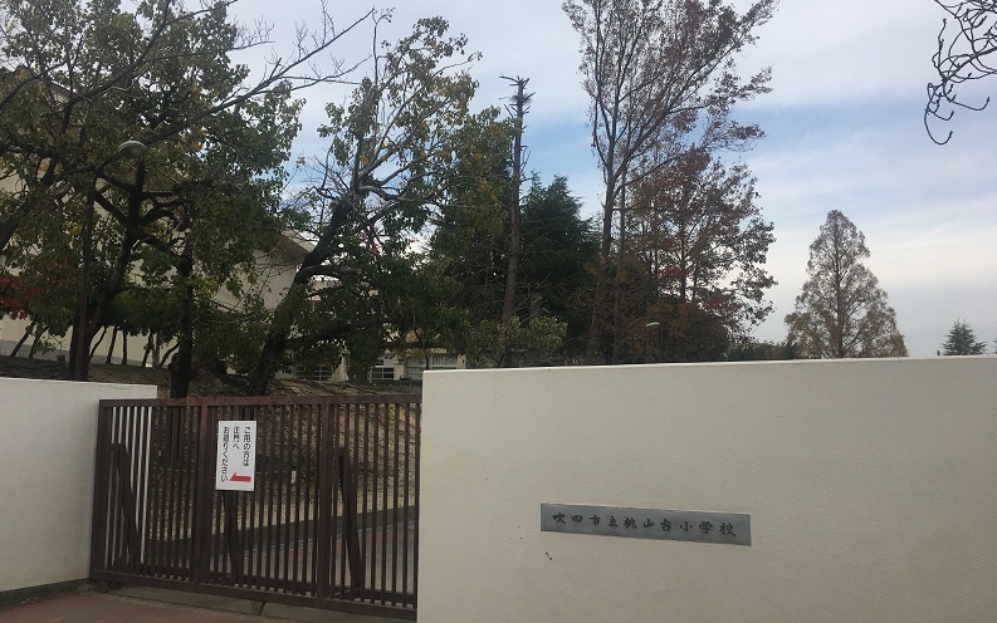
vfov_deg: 40.6
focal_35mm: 31
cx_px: 500
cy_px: 306
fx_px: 842
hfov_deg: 61.2
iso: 25
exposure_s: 1/785
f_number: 2.2
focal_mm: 4.15
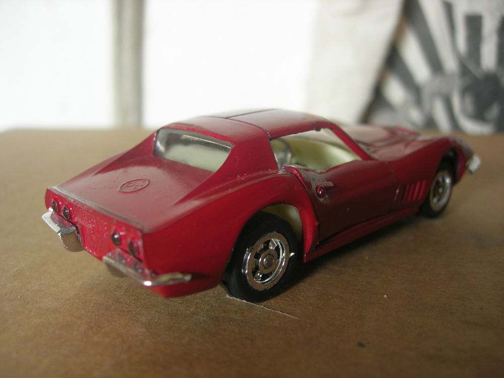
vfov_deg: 37.7
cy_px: 189
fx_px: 553
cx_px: 252
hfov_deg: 49.0
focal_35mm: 38
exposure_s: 1/3.9
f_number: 2.8
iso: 70
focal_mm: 7.8
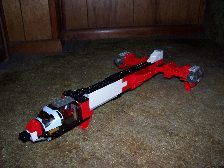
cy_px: 84
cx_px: 112
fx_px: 220
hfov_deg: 54.0
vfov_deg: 41.8
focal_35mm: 34
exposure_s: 1/64
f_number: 2.7
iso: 80
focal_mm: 5.6
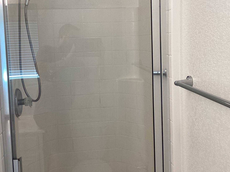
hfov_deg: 43.9
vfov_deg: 33.4
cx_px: 114
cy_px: 65
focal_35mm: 43
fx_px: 286
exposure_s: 1/60
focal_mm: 3.3
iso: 64
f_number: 2.4
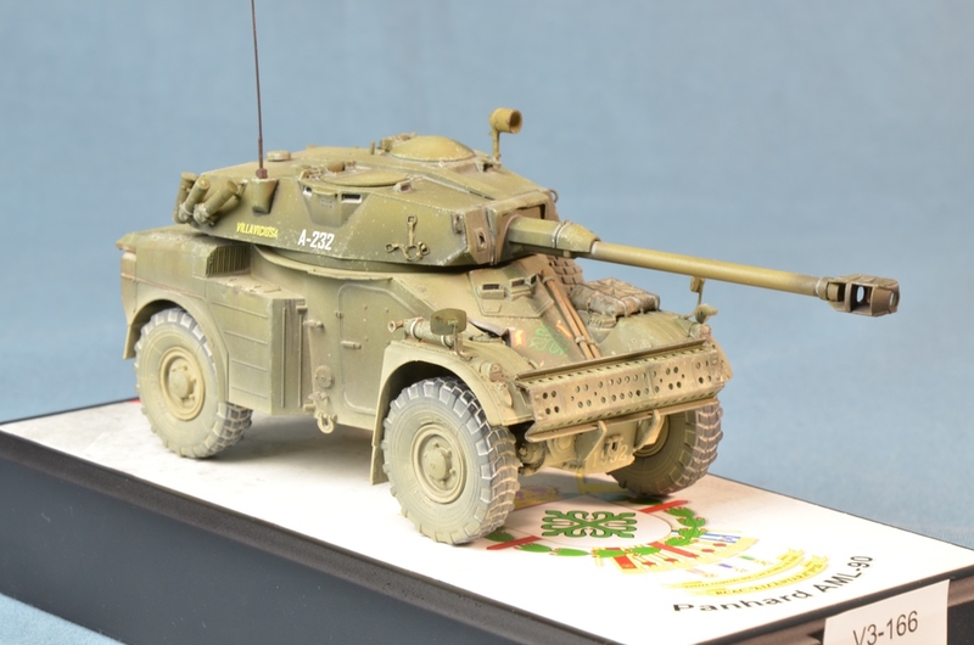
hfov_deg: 13.1
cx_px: 487
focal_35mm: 158
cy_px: 322
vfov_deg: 8.7
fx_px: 4253
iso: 200
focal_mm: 105
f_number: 18
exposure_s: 1/1.3
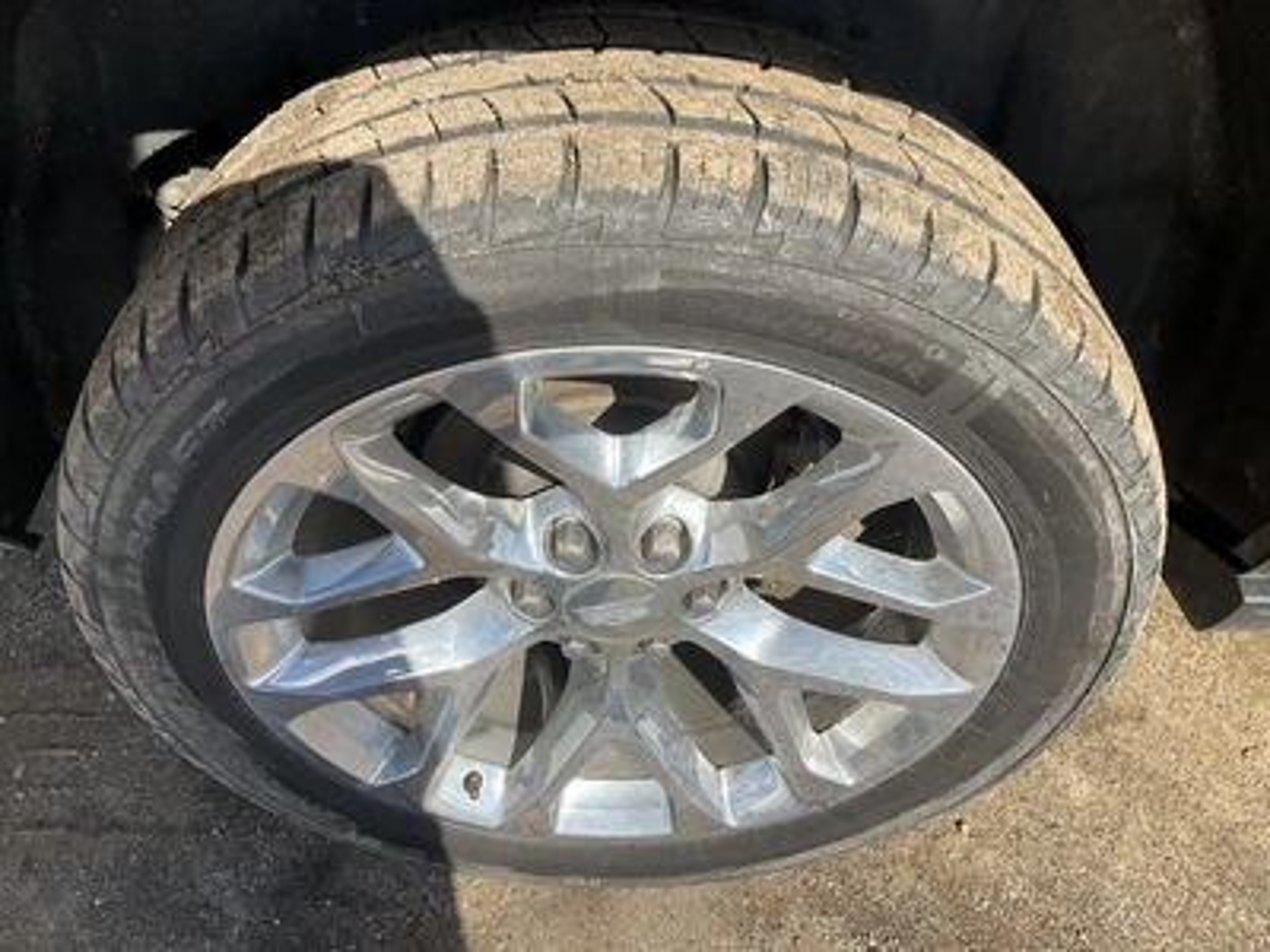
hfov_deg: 61.7
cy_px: 476
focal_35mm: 29
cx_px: 635
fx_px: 1064
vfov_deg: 48.2
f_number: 1.8
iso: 25
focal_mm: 3
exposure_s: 1/1035
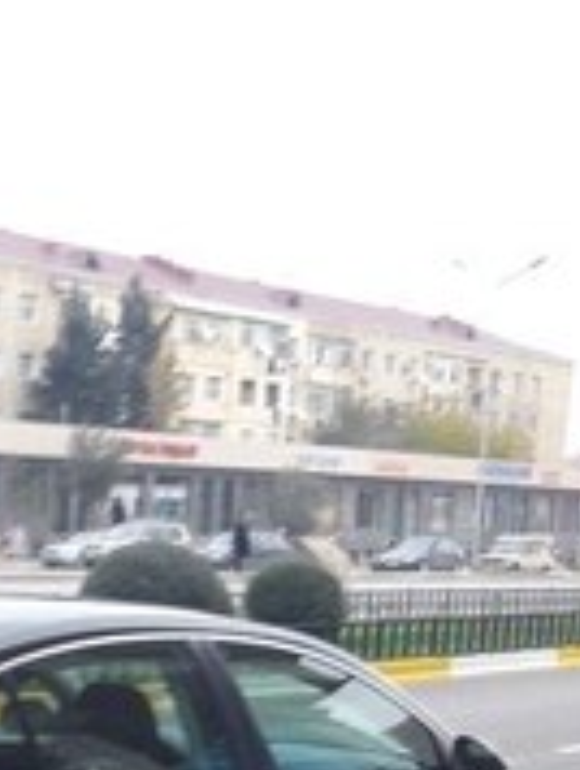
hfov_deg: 18.6
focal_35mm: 78
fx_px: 1738
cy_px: 913
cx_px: 61
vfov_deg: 23.0
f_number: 1.9
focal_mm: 3.7
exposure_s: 1/50
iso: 50
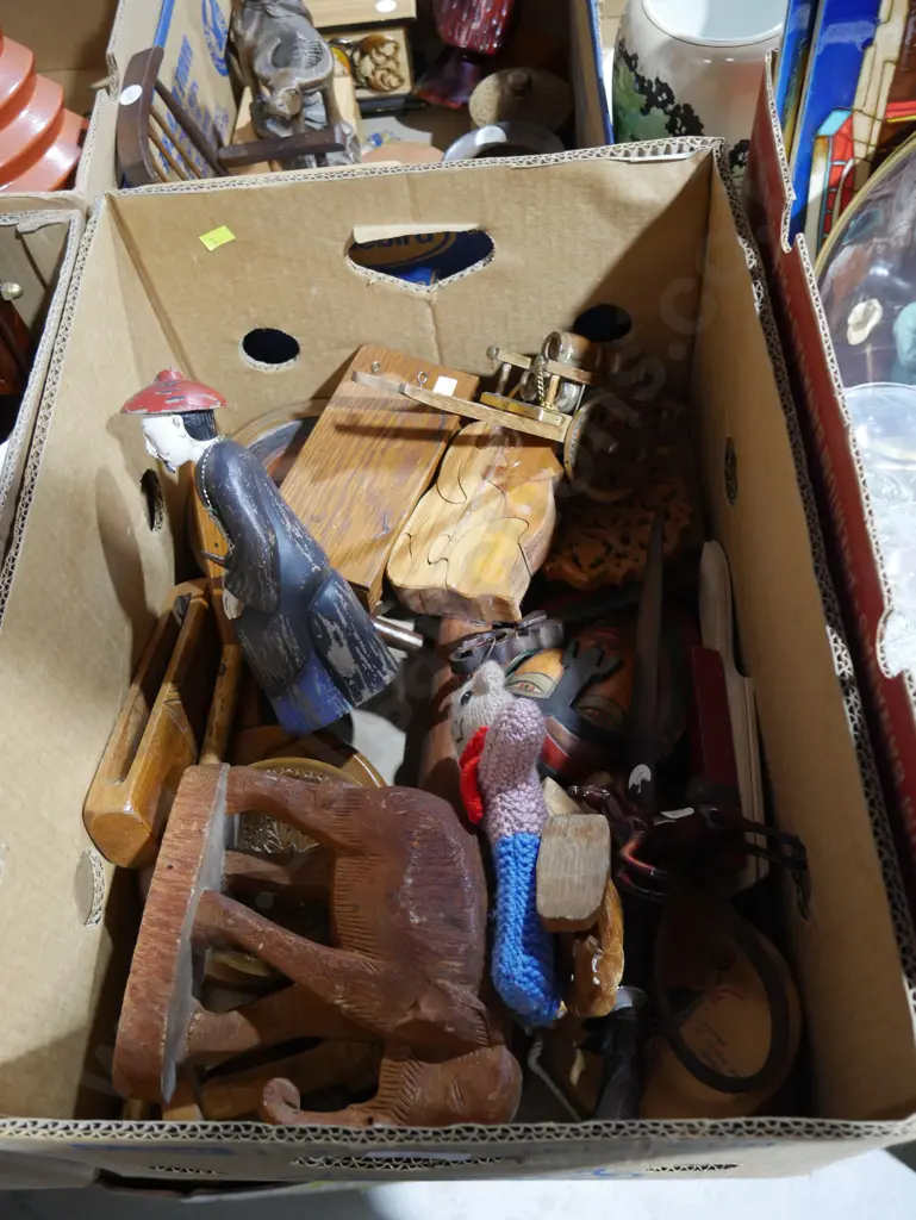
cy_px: 610
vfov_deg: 59.9
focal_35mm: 30
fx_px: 1058
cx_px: 458
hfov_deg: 46.8
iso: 1250
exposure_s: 1/60
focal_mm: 15
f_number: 3.6
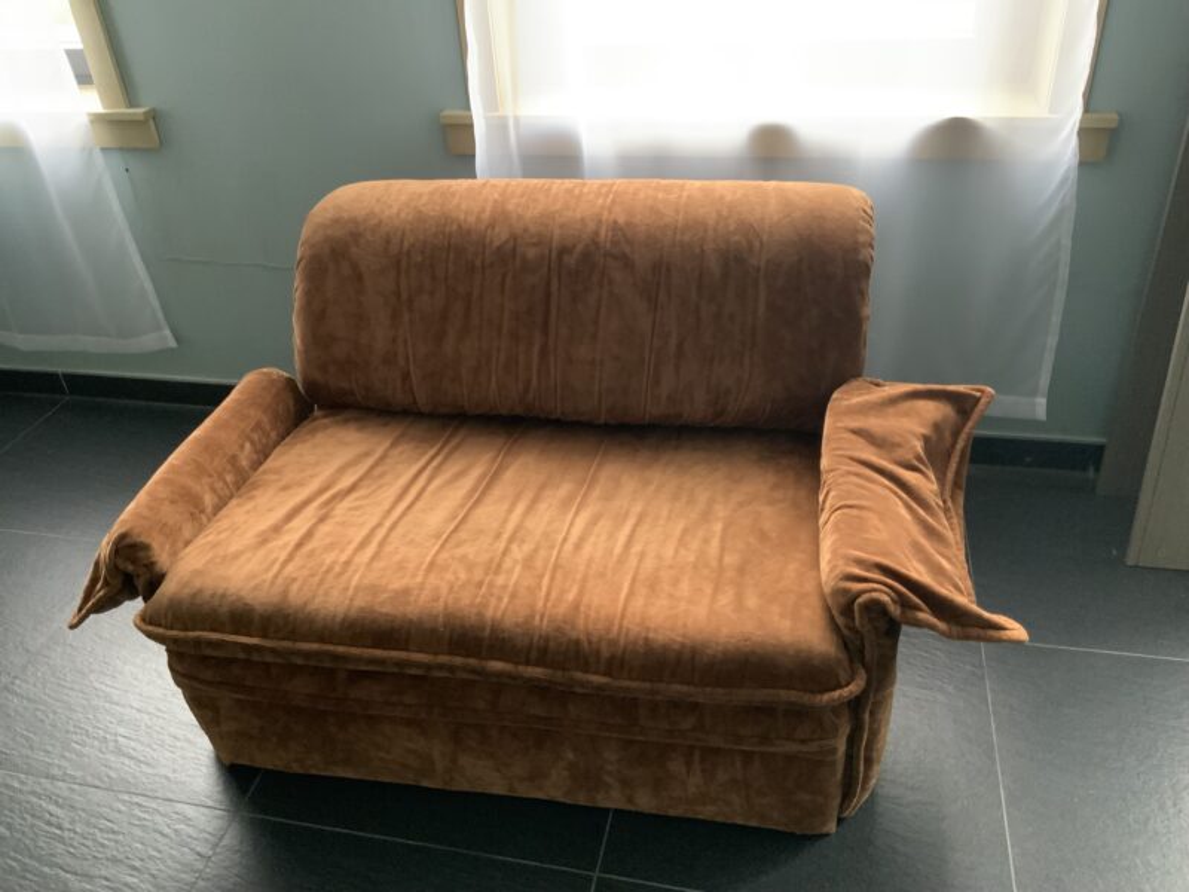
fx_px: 996
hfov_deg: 61.7
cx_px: 594
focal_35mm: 29
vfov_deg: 48.2
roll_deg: +4.5
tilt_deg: -34.1
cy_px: 446
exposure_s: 1/40
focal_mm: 3
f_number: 1.8
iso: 250
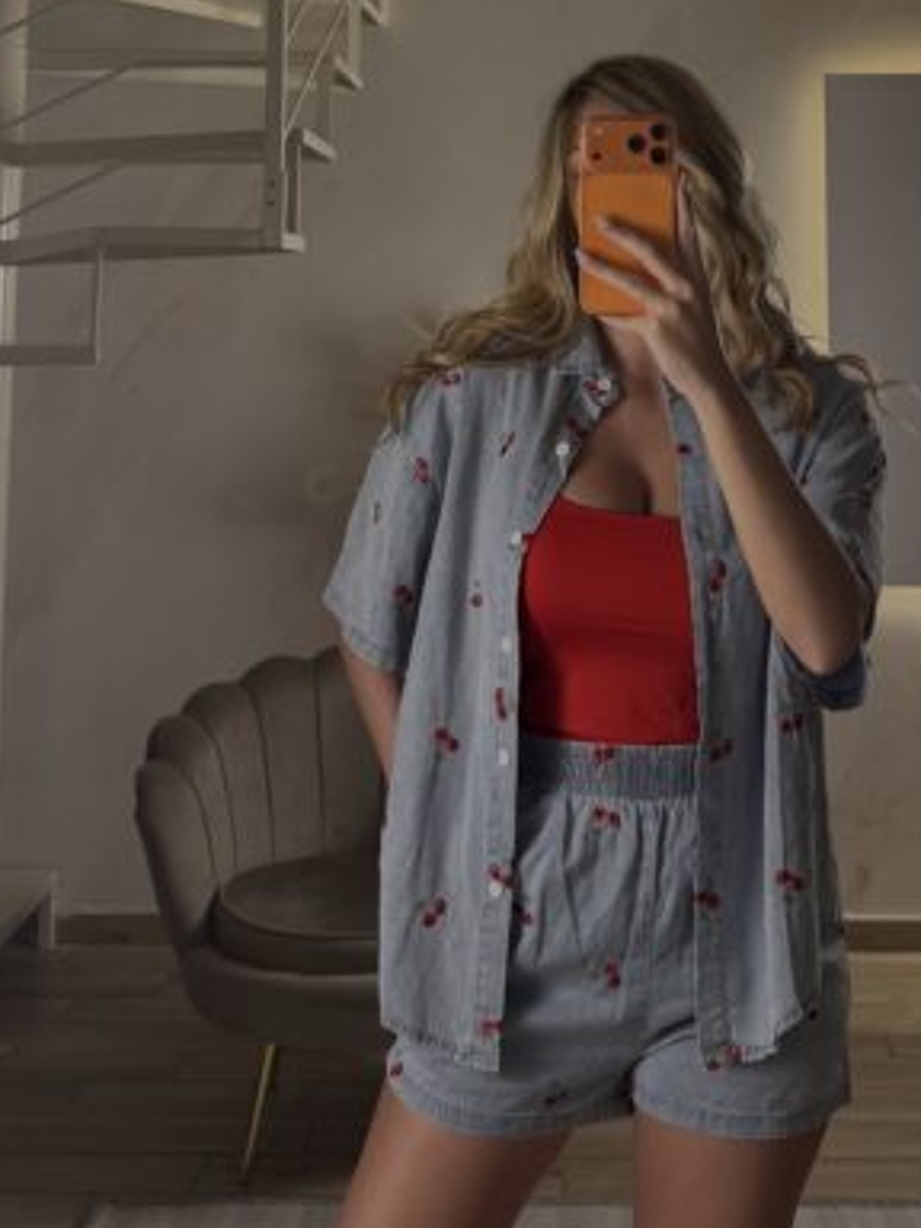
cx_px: 473
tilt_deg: -3.9
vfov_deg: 69.4
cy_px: 611
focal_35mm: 25
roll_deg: -0.7
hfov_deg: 54.9
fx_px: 887
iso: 125
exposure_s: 1/100
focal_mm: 6.76
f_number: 1.78
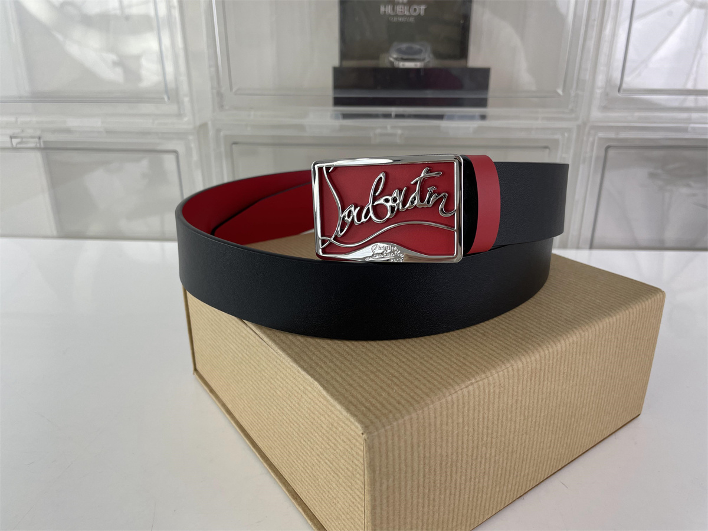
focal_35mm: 26
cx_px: 354
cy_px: 266
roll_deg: +0.2
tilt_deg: -21.8
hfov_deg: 67.3
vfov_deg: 53.1
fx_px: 532
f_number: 1.6
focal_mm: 4.2
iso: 32
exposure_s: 1/204
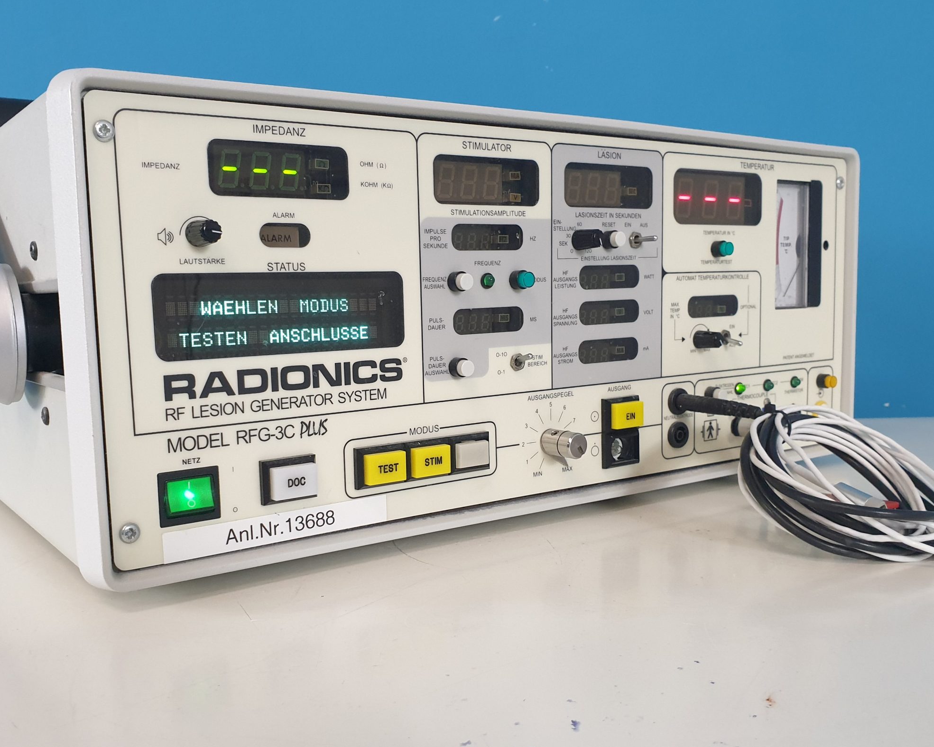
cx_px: 425
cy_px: 416
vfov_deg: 44.5
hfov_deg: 54.1
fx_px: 912
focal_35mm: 33
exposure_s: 1/50
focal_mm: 4.3
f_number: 2.4
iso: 320
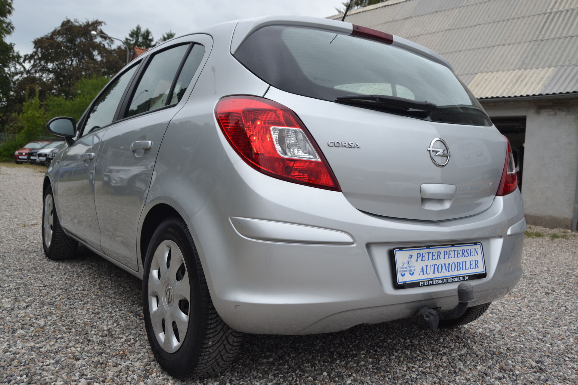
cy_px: 192
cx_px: 289
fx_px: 482
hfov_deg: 61.9
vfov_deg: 43.6
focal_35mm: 30
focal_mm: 20
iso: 110
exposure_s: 1/125
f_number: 5.6
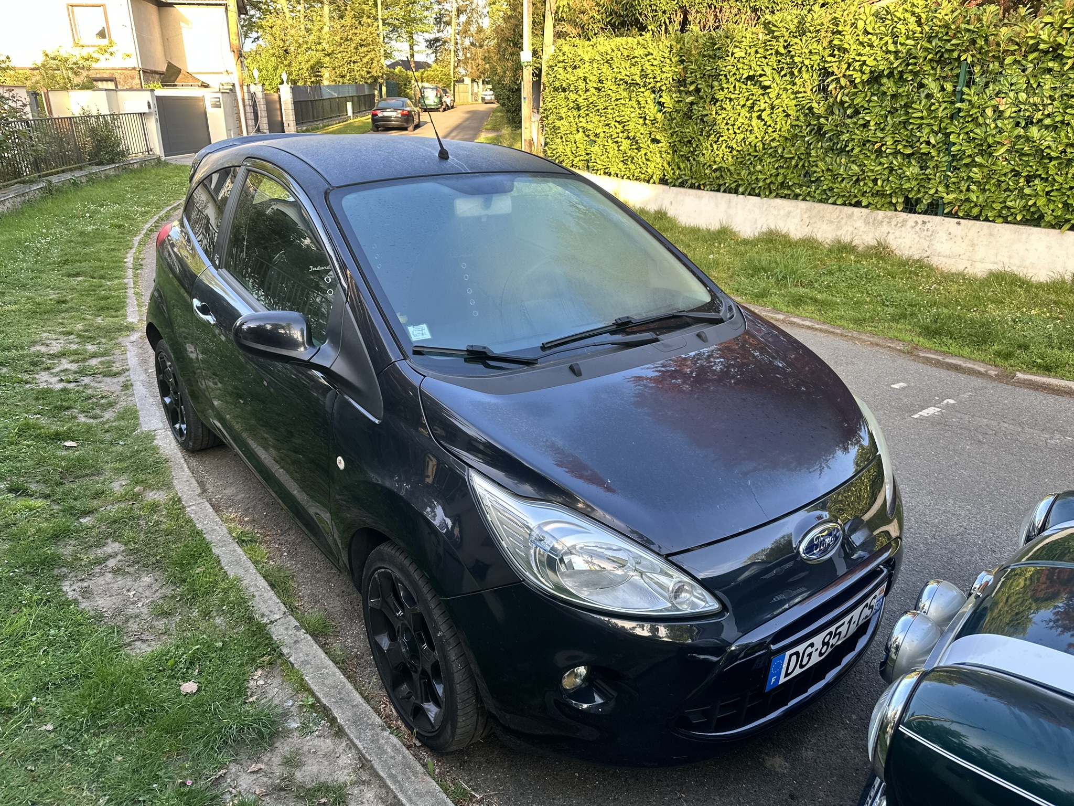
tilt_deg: -20.6
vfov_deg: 56.8
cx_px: 537
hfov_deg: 71.6
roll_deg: +0.6
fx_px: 745
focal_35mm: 24
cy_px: 403
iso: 64
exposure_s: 1/121
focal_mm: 6.86
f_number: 1.78
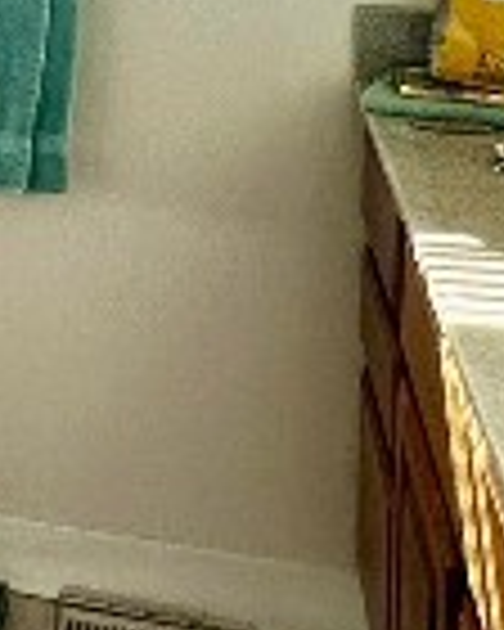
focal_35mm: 75
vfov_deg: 22.8
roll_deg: +0.8
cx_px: -230
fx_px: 1398
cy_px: -171
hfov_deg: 18.4
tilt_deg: -4.5
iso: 100
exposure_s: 1/99
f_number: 2.2
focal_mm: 2.22
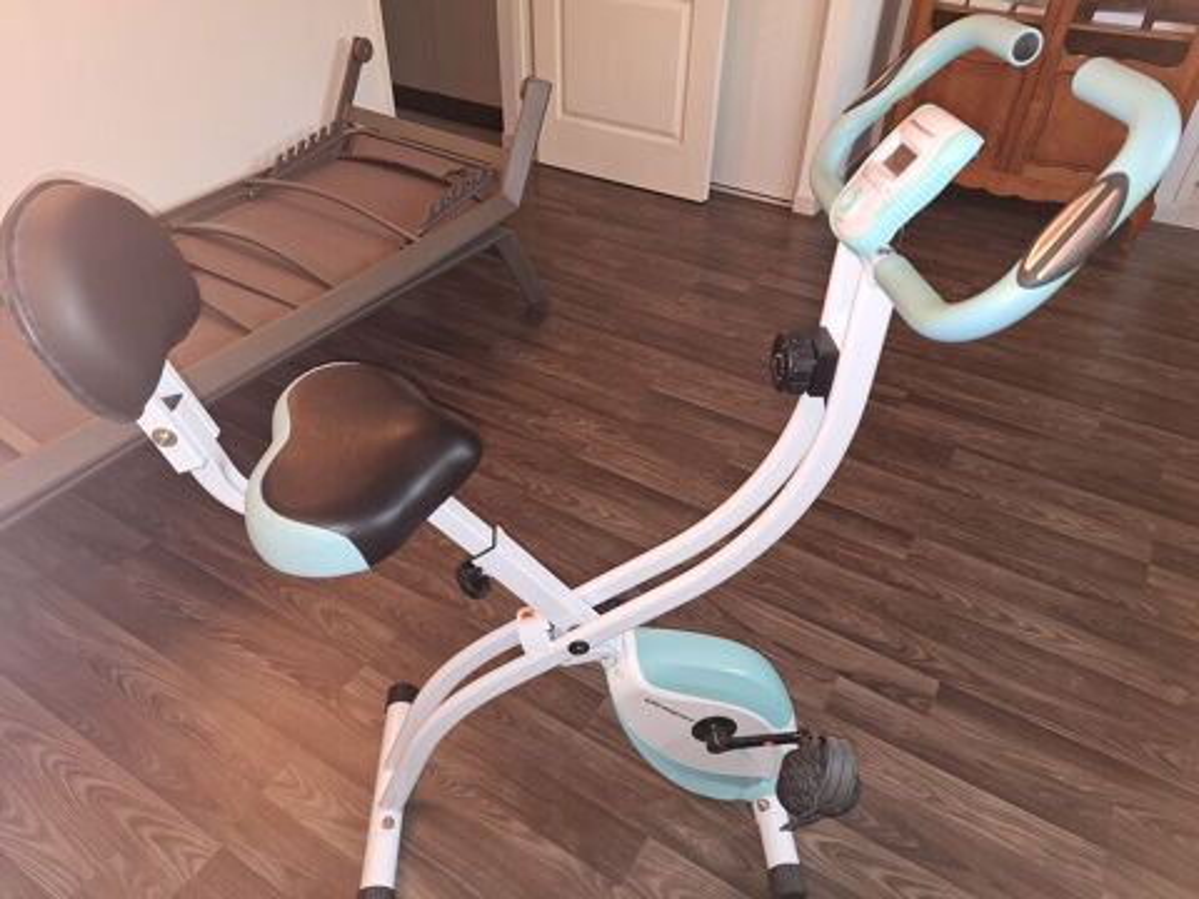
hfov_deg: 73.9
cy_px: 450
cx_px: 600
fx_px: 797
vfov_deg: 58.9
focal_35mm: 23
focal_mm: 5.54
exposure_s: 1/33
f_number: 1.8
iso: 200
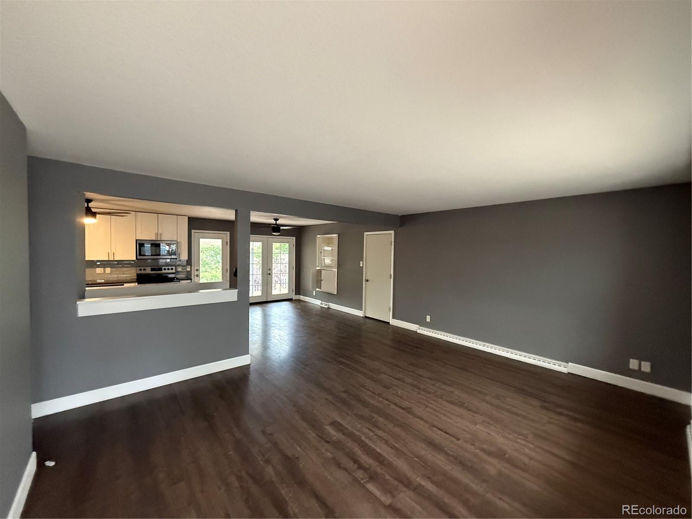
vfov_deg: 85.7
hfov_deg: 102.1
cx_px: 346
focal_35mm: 14
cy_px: 260
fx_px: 280
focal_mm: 2.22
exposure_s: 1/60
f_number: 2.2
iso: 800
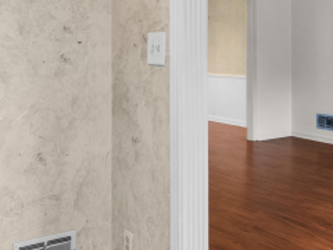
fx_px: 462
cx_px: 170
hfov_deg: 39.7
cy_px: 83
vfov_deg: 30.0
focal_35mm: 48
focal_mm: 16
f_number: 11
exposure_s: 1/1.67
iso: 400
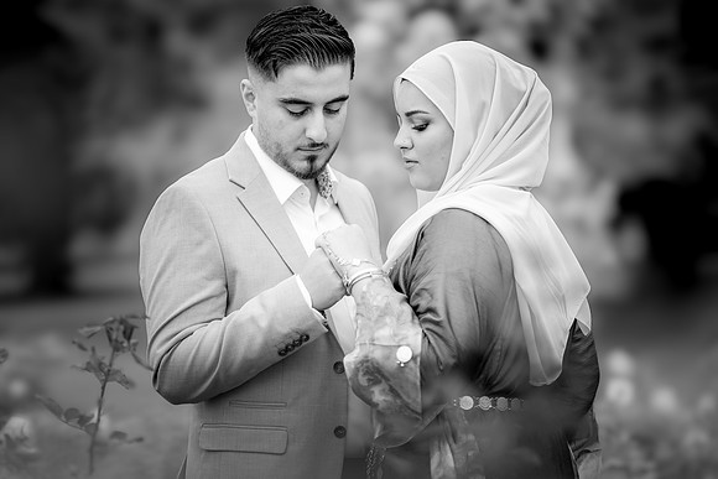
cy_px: 240
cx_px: 359
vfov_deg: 10.8
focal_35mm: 127
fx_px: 2533
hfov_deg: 16.1
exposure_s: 1/1600
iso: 100
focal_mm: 85
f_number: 1.4
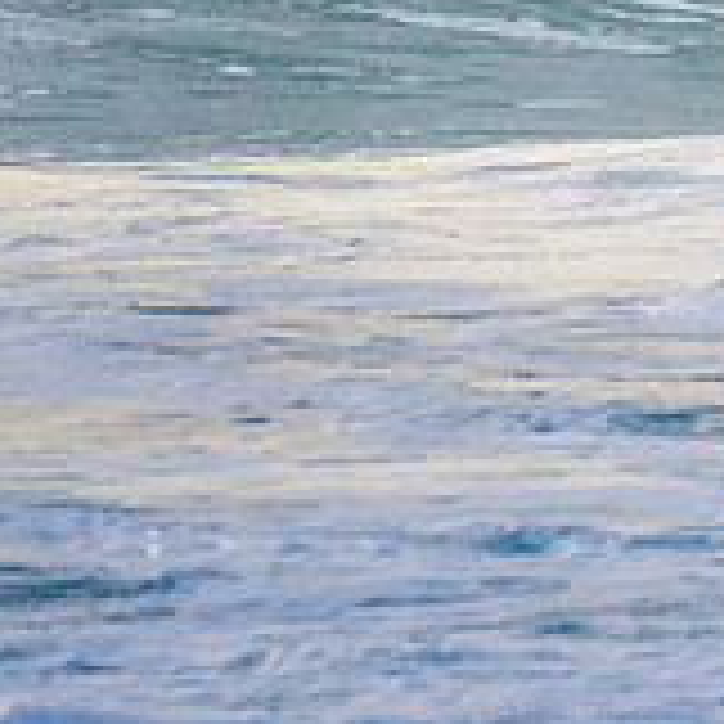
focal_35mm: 1872
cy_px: -275
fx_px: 44297
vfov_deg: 0.9
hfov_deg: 0.9
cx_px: 1443
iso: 1250
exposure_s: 1/2000
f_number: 5.6
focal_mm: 500
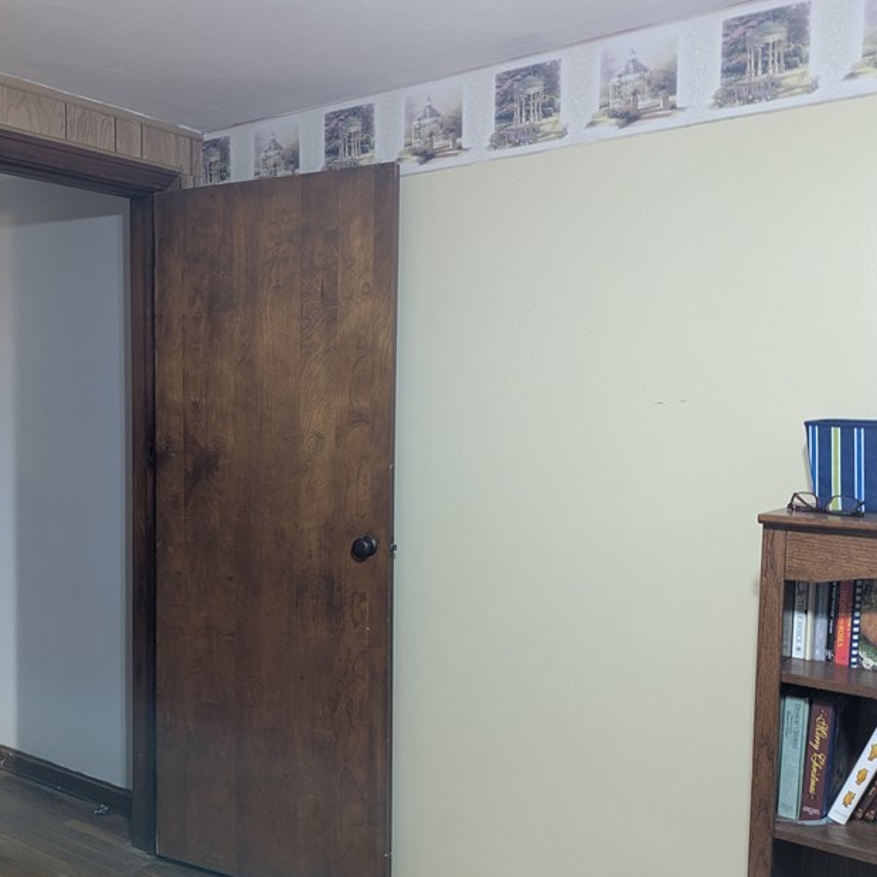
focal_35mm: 35
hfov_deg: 46.0
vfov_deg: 47.1
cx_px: 250
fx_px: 1003
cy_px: 497
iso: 196
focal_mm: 6.81
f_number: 1.85
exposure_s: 1/24
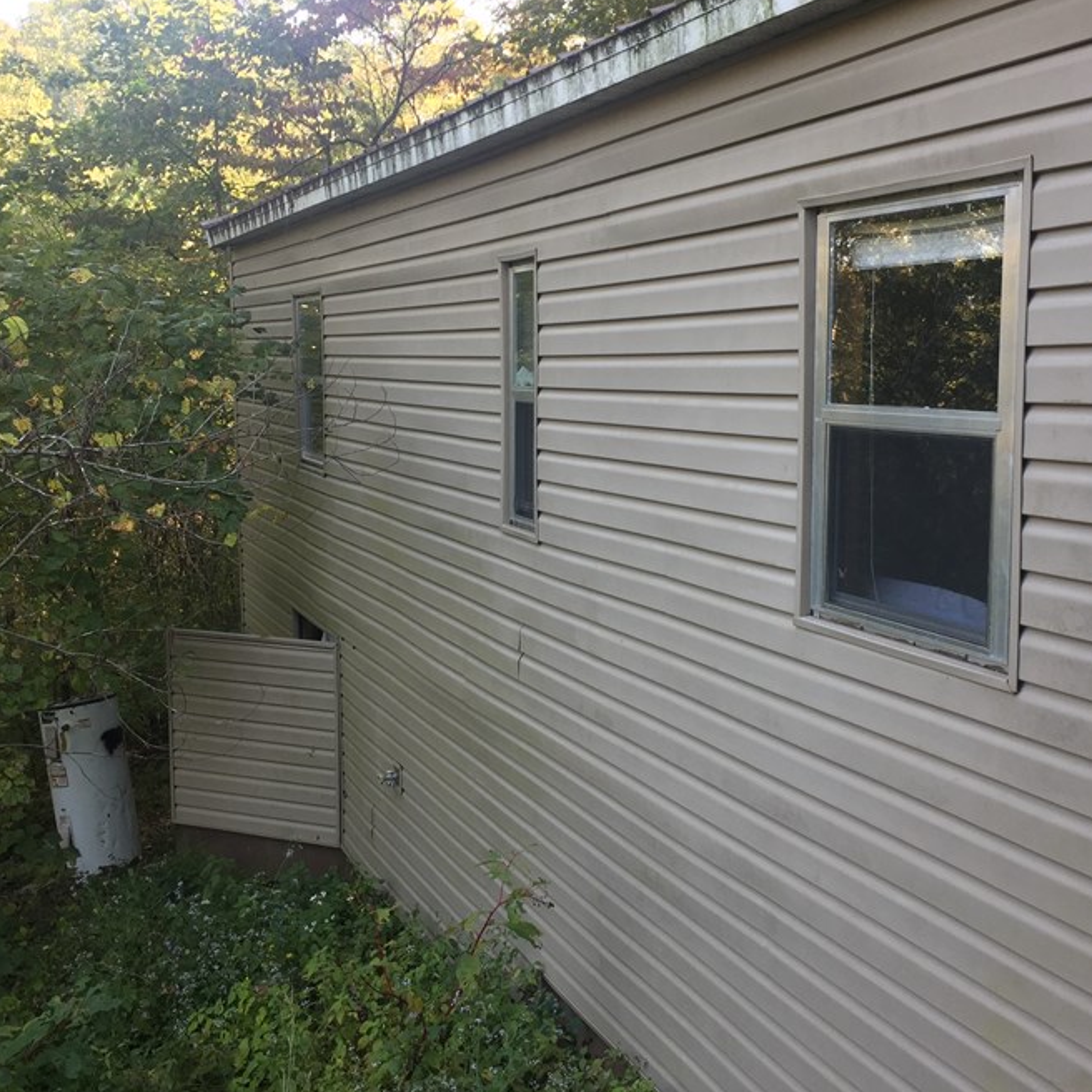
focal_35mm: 40
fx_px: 1428
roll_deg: -1.6
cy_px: 533
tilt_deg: -4.2
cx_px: 609
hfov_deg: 41.8
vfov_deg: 41.9
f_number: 2.2
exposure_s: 1/60
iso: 32
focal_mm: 4.15
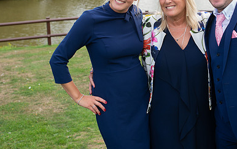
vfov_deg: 20.0
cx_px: 172
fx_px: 414
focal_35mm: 64
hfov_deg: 31.5
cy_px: 12
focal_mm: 35
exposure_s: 1/250
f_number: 4
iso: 160
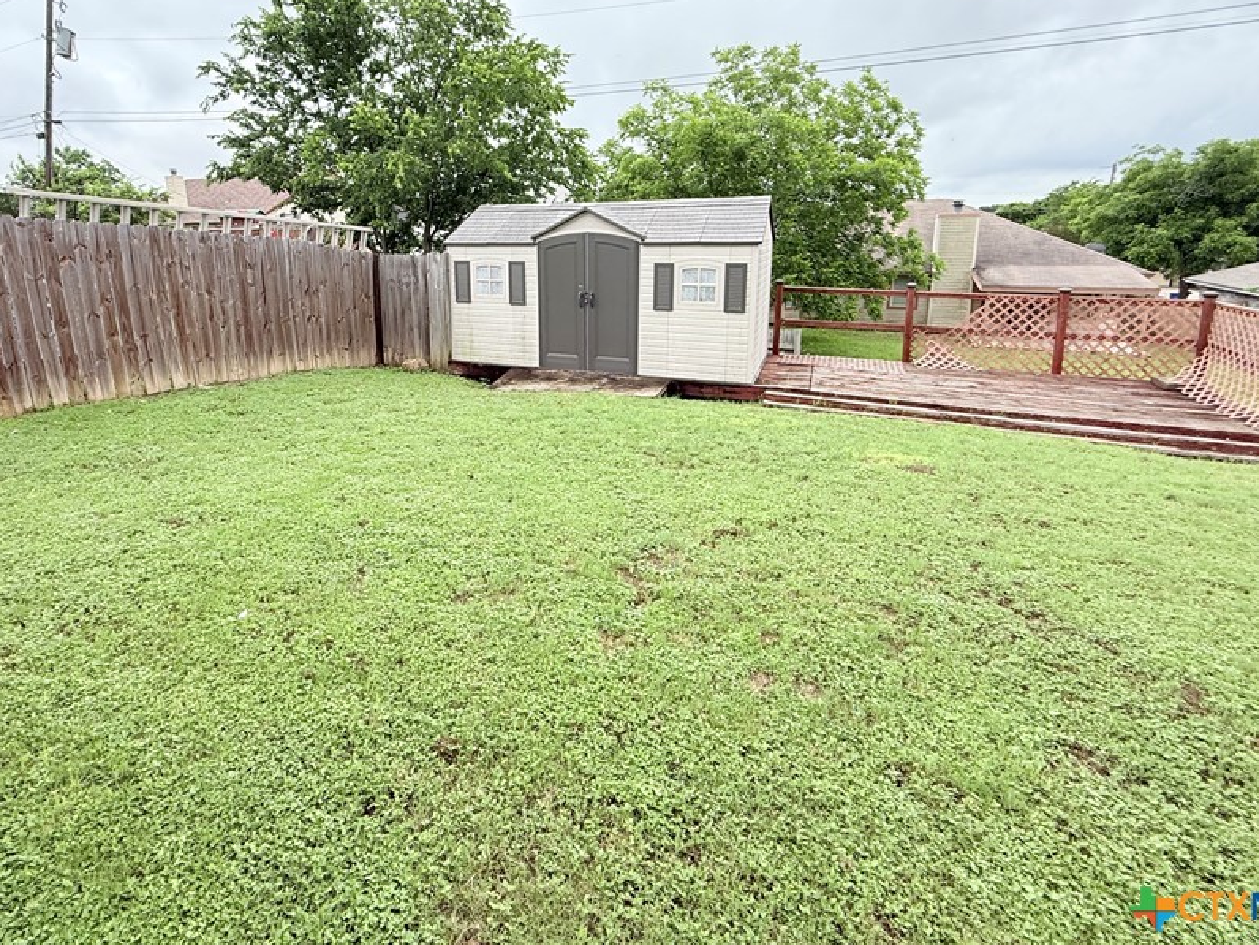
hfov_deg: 87.3
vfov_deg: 70.5
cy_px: 356
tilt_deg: -10.5
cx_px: 549
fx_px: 655
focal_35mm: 18
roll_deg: -1.5
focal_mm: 2.22
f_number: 2.2
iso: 50
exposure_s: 1/590
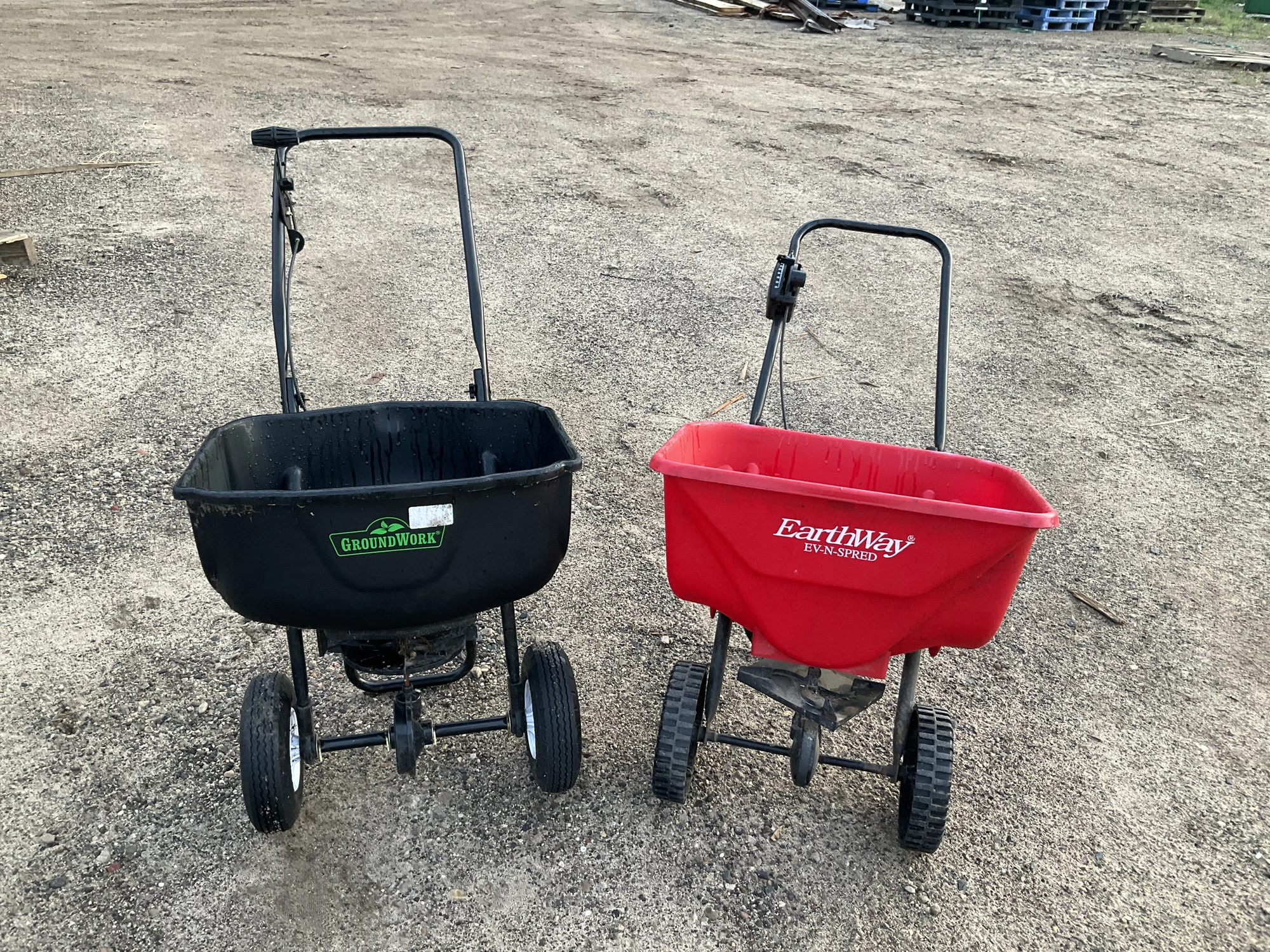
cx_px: 635
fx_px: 1064
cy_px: 476
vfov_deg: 48.2
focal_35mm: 29
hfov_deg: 61.7
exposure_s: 1/100
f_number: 1.8
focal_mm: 3
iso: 64
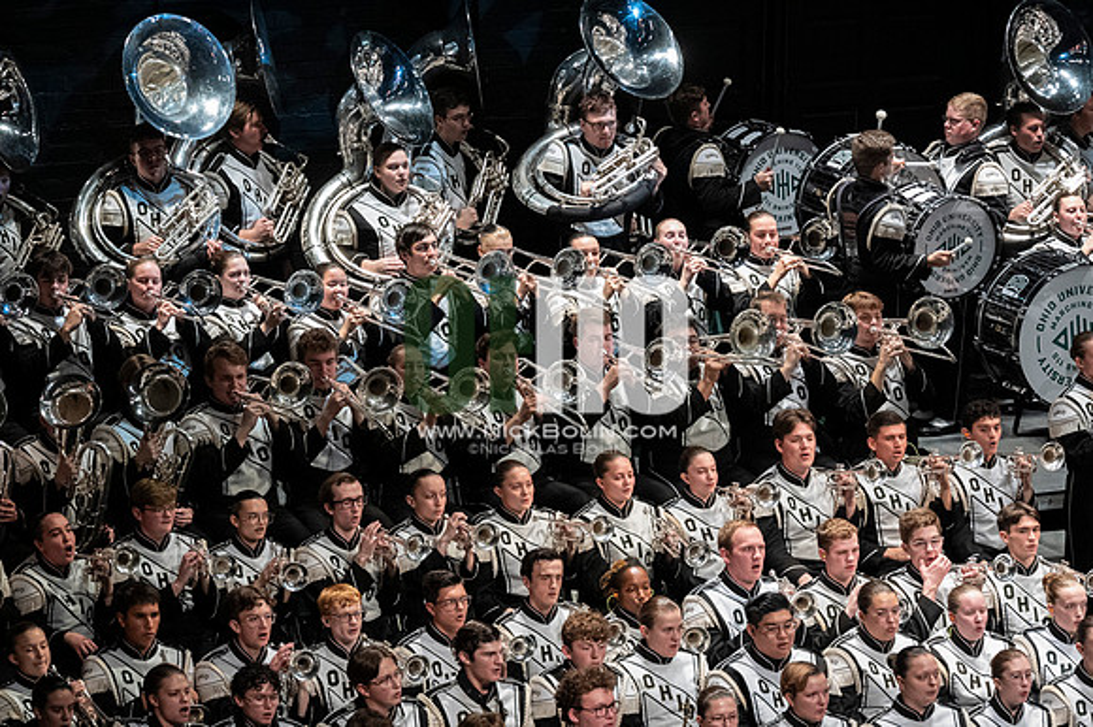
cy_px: 364
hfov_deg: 11.0
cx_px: 546
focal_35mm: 187
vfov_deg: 7.3
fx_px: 5674
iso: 3200
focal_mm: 125
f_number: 4
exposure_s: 1/500
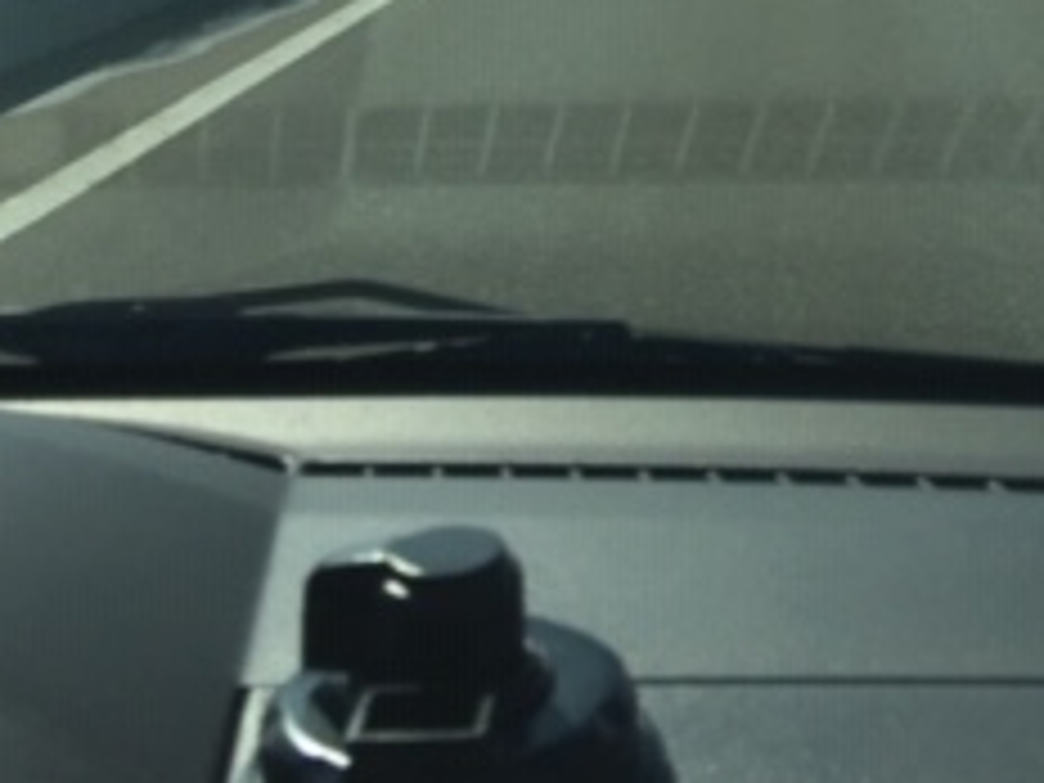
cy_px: -171
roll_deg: -0.4
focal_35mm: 80
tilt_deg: +1.0
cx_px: 810
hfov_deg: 24.1
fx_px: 2413
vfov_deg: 17.5
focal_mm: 4.15
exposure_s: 1/3597
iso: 32
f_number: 2.2
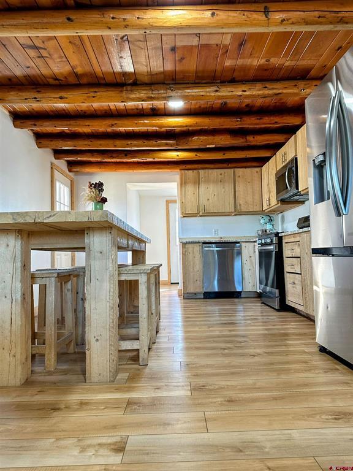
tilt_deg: +2.6
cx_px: 176
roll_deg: +0.8
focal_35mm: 24
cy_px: 236
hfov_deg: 56.8
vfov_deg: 71.6
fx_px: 326
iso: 200
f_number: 1.78
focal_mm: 6.86
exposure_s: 1/120
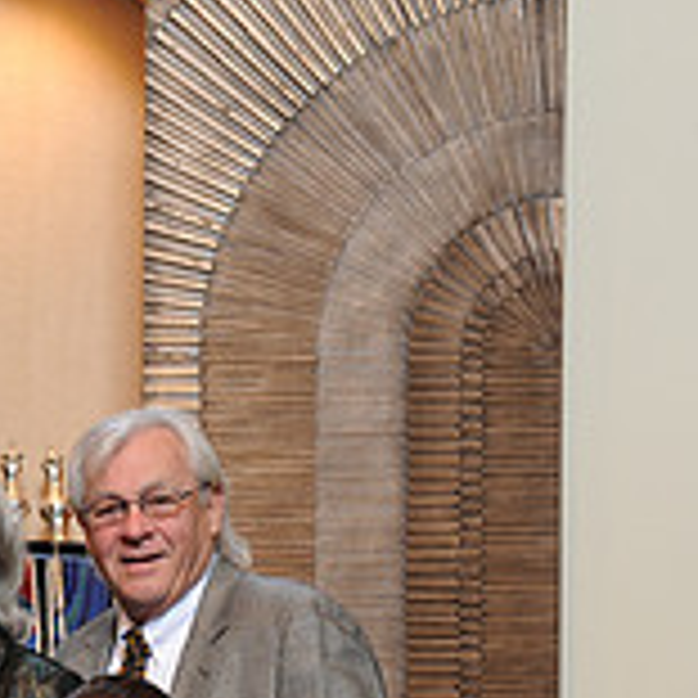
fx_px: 4061
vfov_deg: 9.7
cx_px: -369
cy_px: 847
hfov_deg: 9.5
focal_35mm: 178
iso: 500
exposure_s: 1/50
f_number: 5
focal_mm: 56
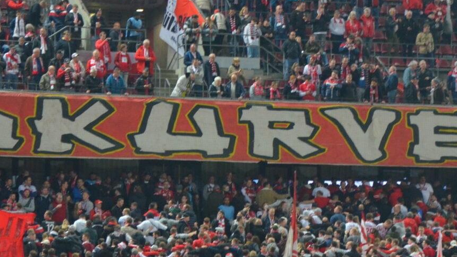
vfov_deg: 4.6
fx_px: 3187
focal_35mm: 263
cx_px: 195
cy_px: 226
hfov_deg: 8.2
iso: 2500
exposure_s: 1/125
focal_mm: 90
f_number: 5.6
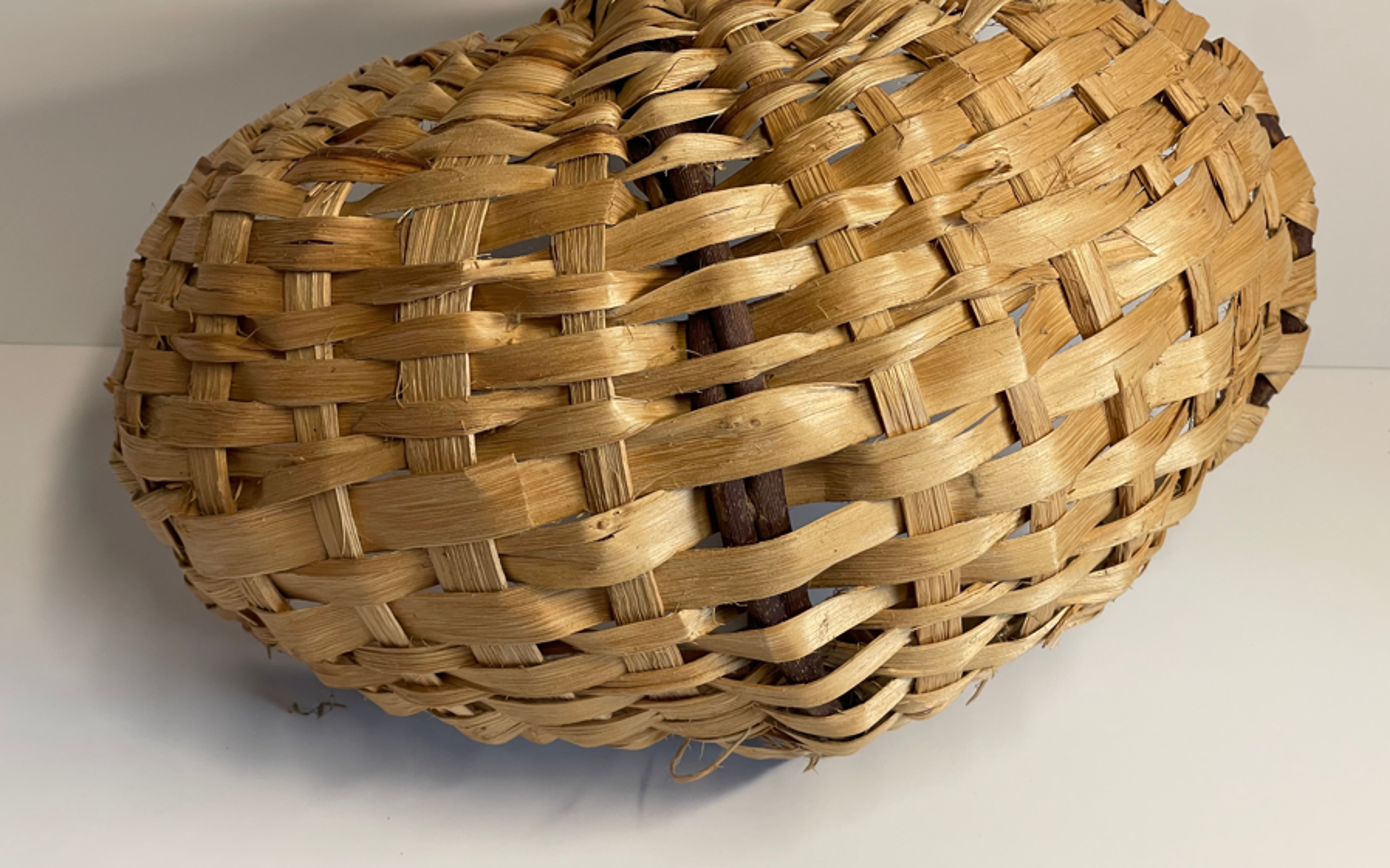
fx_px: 2576
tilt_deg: -37.8
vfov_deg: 19.1
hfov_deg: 30.2
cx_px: 695
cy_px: 357
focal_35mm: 68
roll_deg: -2.5
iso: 160
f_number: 2.2
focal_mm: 7.5
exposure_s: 1/120
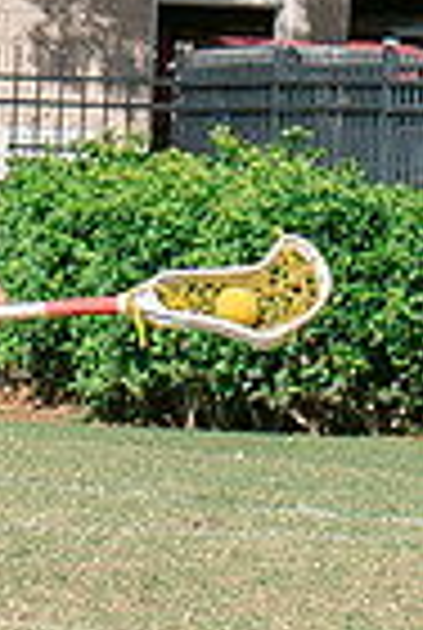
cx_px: -1438
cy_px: 192
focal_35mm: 764
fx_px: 13398
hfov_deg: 1.8
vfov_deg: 2.7
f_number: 5.6
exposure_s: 1/1250
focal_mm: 70
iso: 250
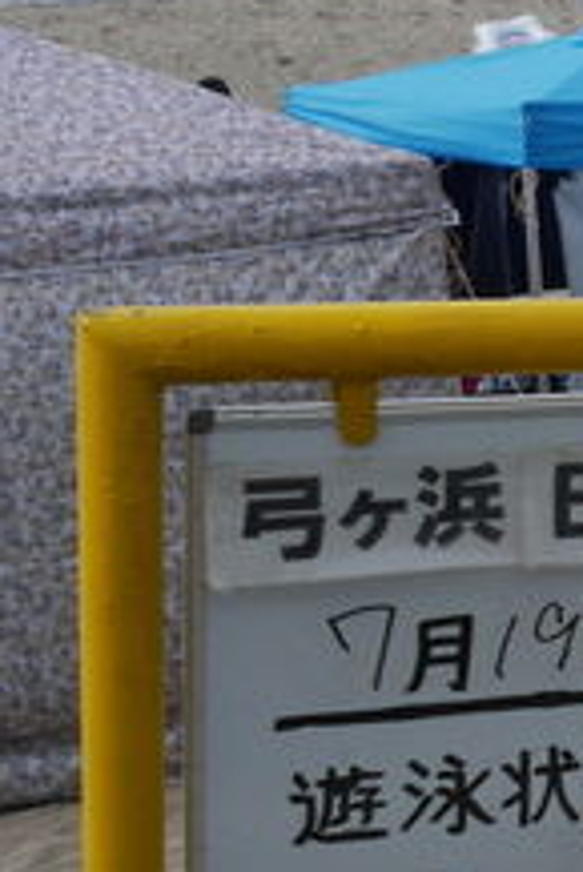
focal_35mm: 133
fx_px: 3225
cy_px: 313
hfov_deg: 9.1
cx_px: 1506
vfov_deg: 15.4
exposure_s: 1/500
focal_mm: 17
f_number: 8
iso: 200
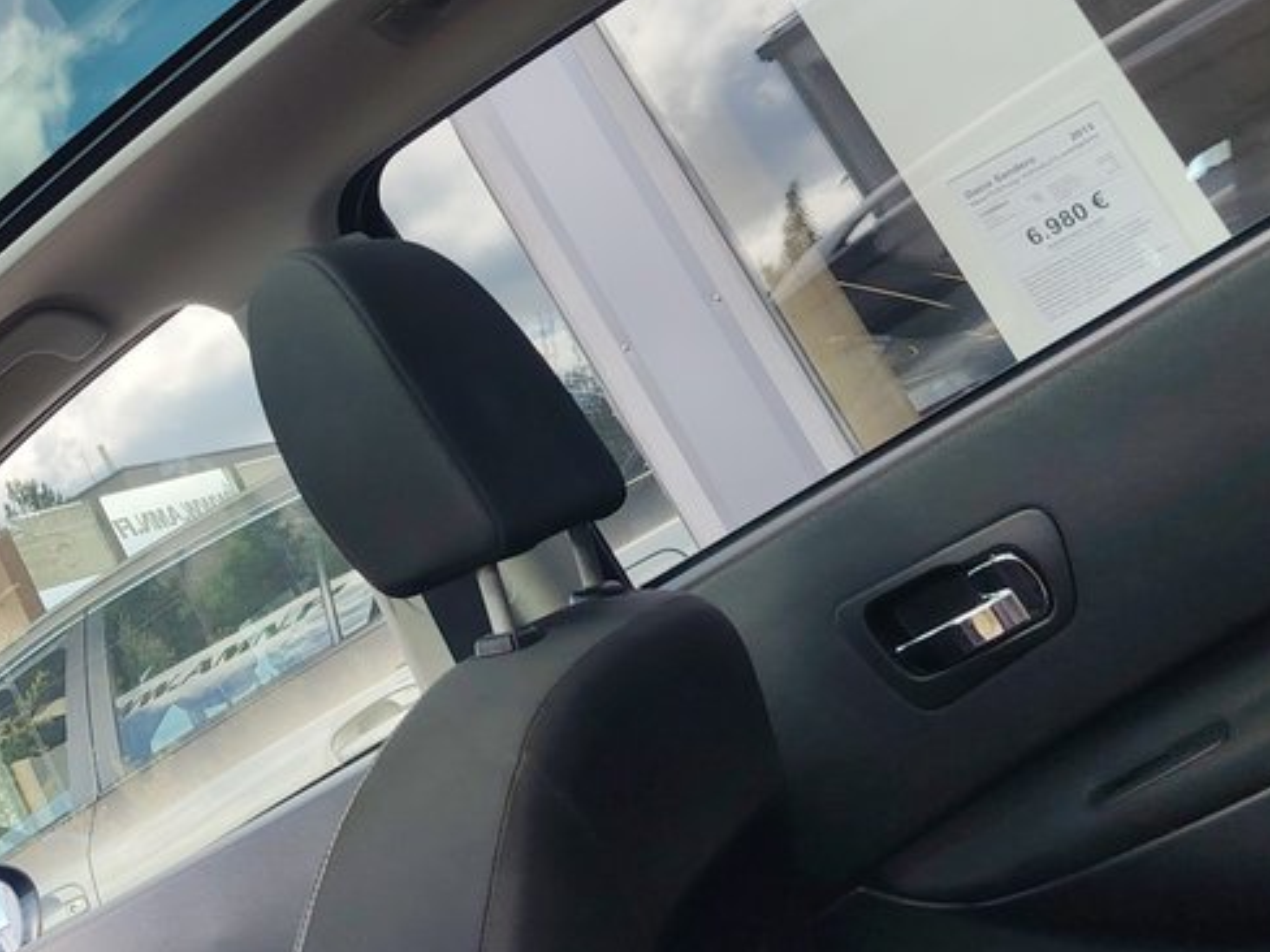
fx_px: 2165
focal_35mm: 59
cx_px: -8
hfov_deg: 30.3
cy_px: 192
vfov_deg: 24.4
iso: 100
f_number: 1.75
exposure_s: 1/164
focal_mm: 5.25
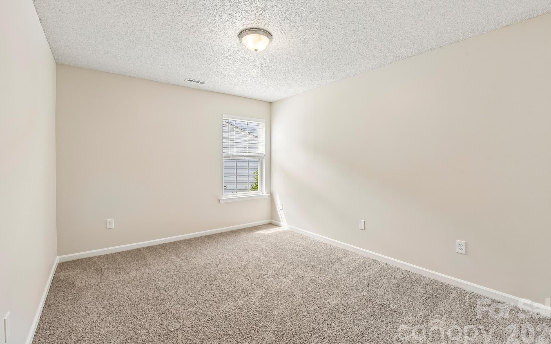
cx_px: 278
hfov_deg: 97.8
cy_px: 162
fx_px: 240
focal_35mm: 16
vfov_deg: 71.2
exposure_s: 1/25
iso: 200
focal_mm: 15
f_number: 8
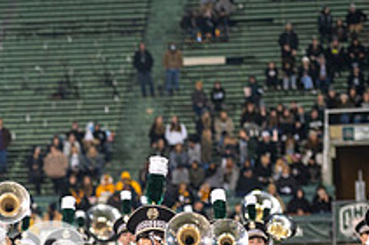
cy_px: 303
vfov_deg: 5.4
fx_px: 2589
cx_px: -47
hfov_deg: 8.1
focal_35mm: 253
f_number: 2.8
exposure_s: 1/500
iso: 1000
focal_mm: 92
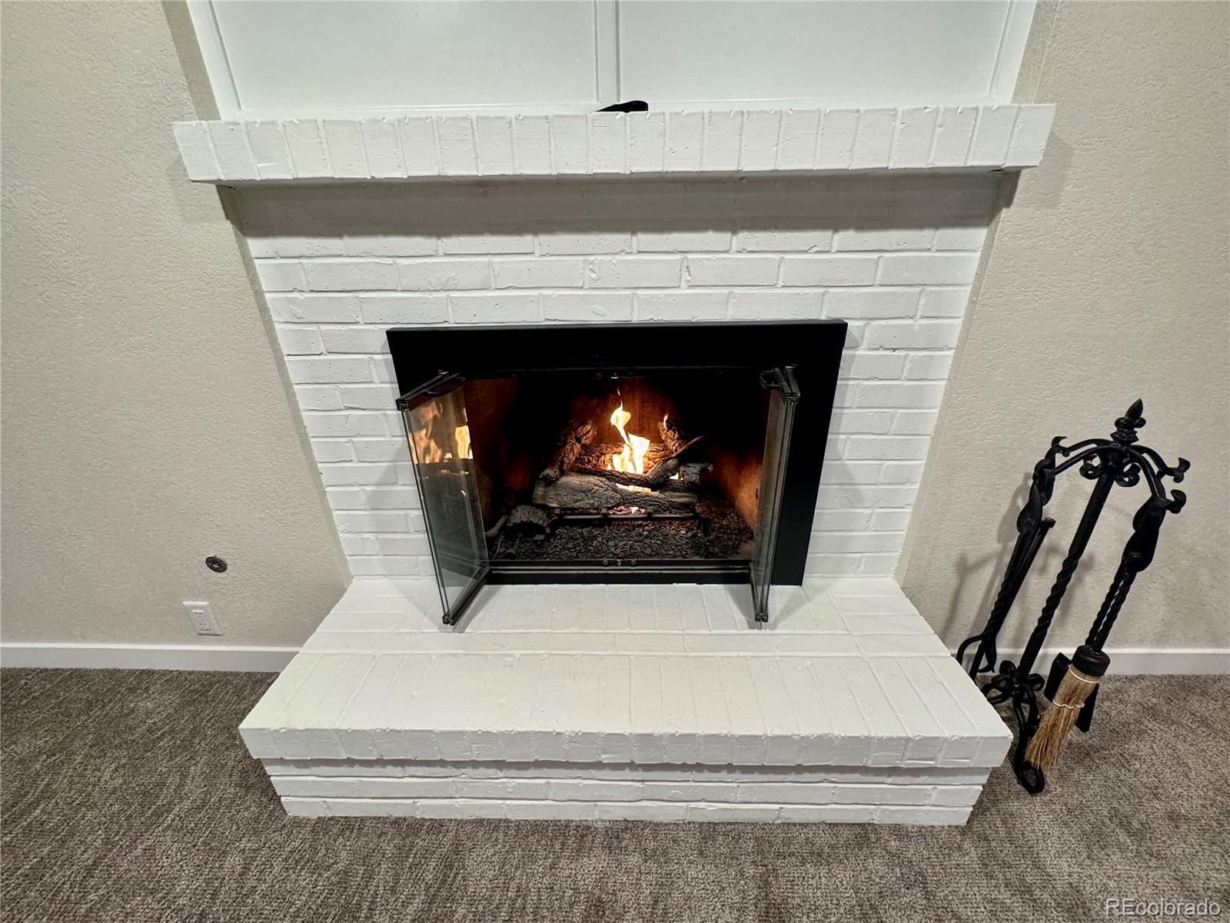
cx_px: 615
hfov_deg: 102.1
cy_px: 462
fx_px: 497
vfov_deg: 85.7
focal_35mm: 14
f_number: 2.2
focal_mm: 2.22
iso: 160
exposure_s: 1/60
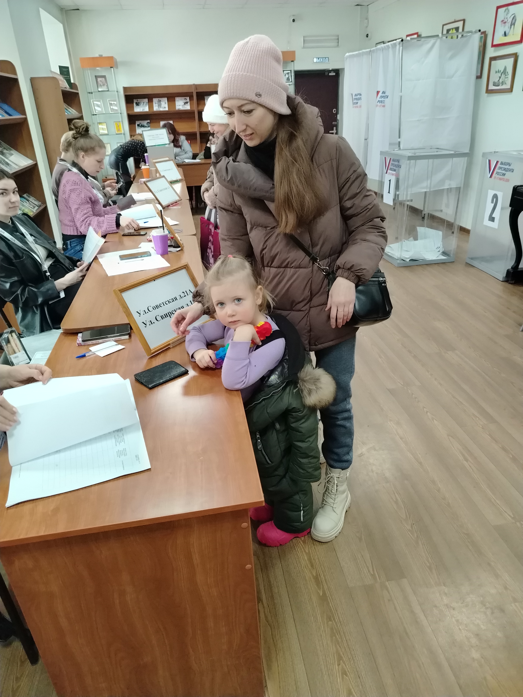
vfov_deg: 71.6
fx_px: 483
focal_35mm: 24
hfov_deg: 56.8
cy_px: 348
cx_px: 262
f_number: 1.75
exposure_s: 1/200
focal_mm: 5.25
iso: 2049
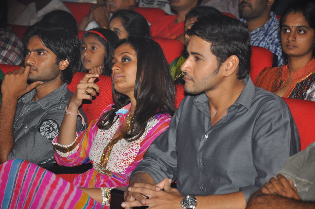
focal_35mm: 158
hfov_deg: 13.1
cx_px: 158
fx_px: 1377
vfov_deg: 8.7
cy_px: 104
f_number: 5.6
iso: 400
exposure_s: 1/80
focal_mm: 105
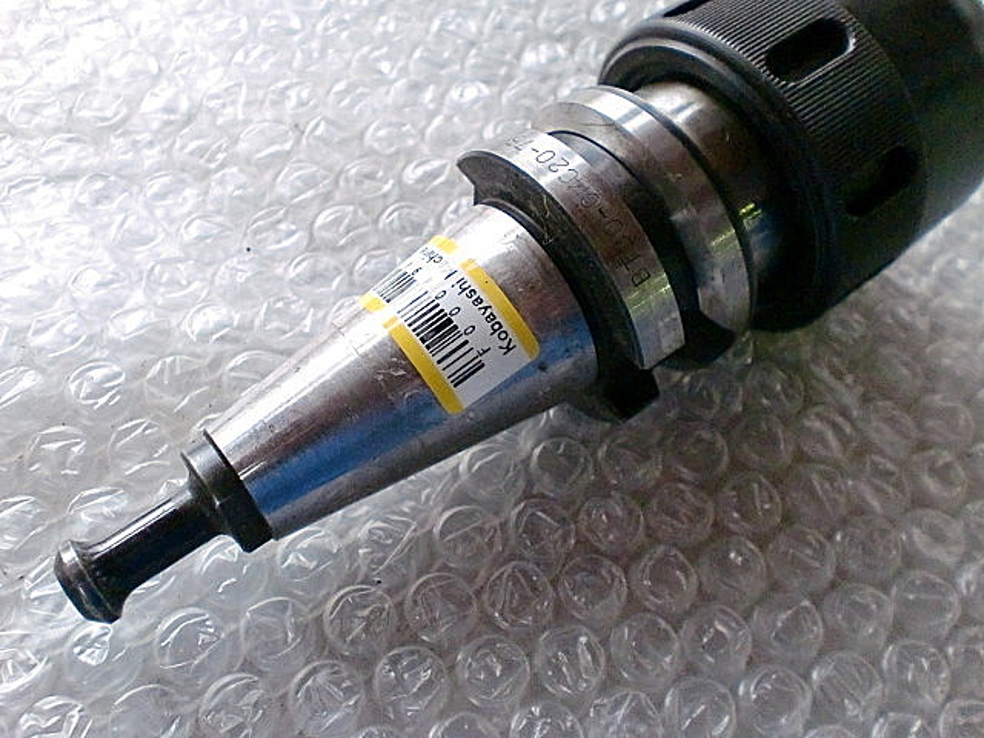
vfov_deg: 40.7
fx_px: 995
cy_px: 369
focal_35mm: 35
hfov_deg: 52.6
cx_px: 492
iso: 640
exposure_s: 1/60
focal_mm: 6.3
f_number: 3.1
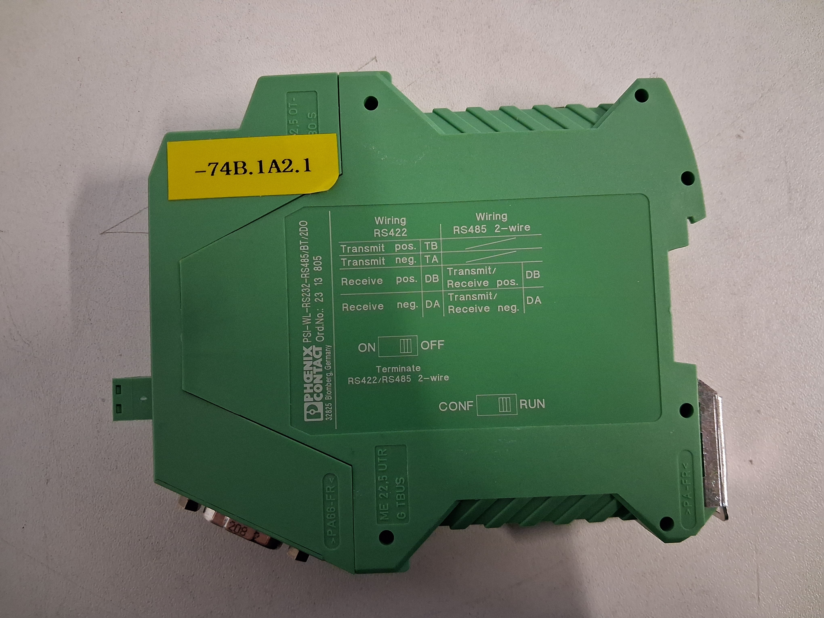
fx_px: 643
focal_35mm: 27
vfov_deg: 51.4
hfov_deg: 65.3
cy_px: 309
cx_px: 412
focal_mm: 4
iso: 800
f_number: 1.8
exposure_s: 1/25
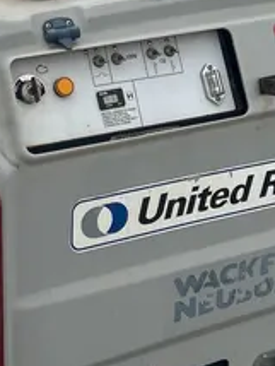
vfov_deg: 21.0
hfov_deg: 16.4
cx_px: 34
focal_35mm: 89
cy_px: -28
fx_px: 941
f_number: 1.5
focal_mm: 5.7
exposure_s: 1/3165
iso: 50
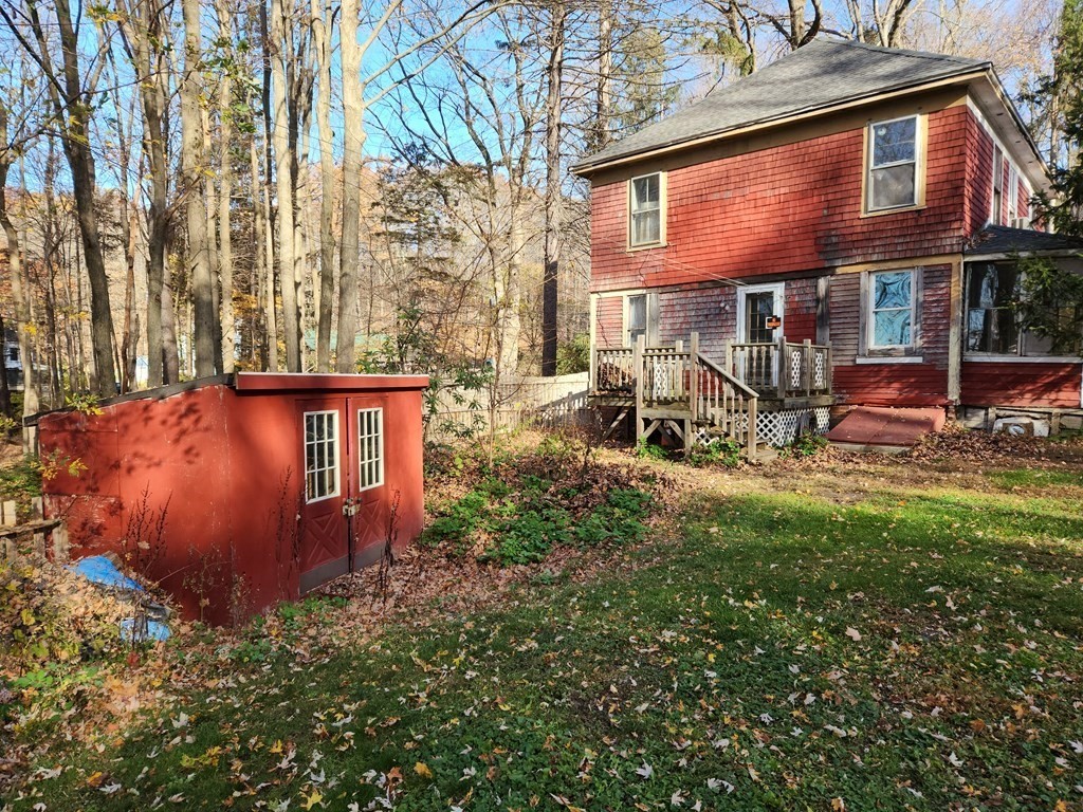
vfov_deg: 58.9
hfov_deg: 73.9
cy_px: 406
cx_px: 542
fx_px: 720
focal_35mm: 23
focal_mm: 5.4
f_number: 1.8
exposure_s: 1/299
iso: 20
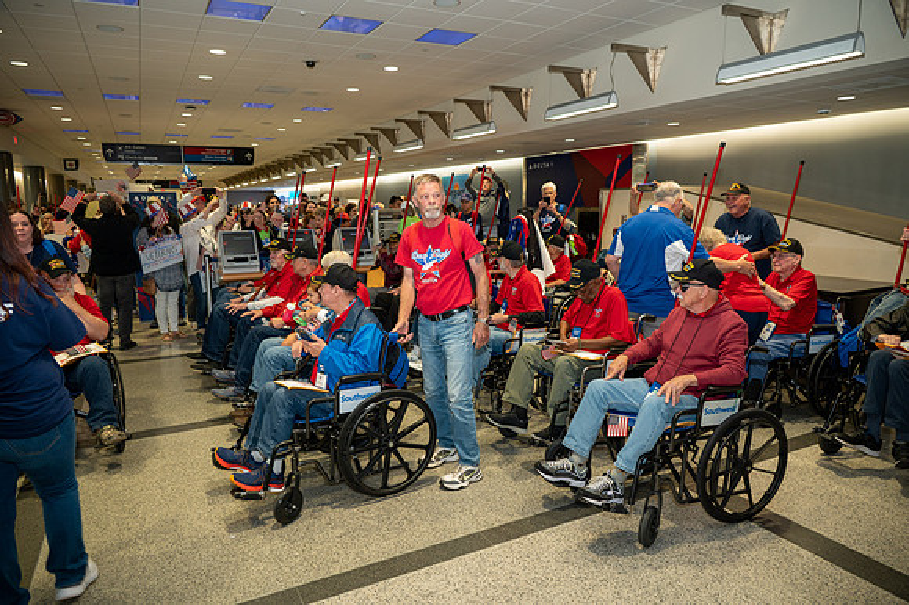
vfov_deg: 53.1
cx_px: 454
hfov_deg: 73.8
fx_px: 606
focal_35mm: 24
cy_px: 302
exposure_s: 1/40
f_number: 4.5
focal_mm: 24
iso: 800
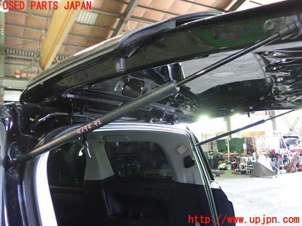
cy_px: 113
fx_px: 262
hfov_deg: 60.0
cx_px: 151
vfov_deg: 46.8
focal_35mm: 30
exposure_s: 1/25
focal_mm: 5.4
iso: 800
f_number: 2.3
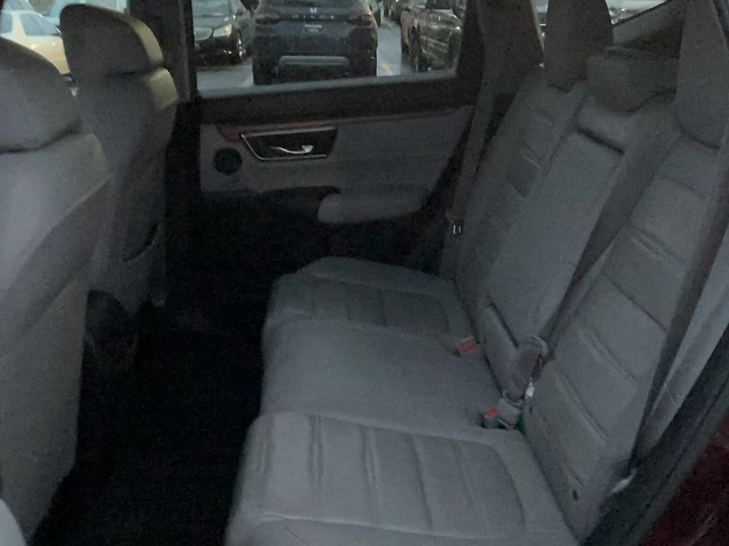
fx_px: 632
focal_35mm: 30
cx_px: 364
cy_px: 273
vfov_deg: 46.8
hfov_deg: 60.0
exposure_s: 1/40
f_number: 1.8
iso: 1600
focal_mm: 3
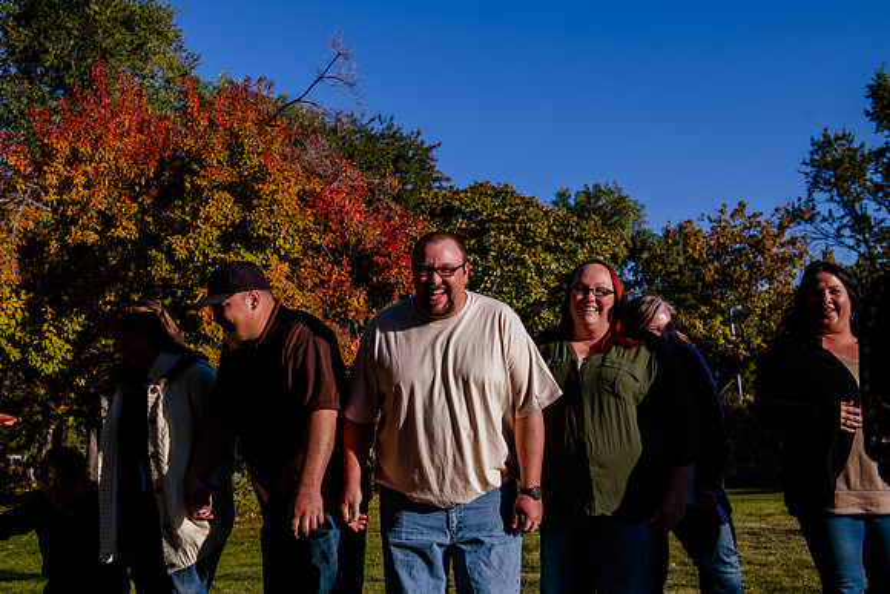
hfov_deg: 40.4
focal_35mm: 49
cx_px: 396
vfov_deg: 27.6
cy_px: 264
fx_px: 1207
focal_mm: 44
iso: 320
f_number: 6.3
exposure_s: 1/640
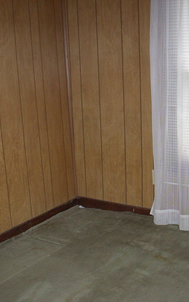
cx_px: 117
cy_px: 151
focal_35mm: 53
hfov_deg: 24.4
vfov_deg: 38.2
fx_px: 437
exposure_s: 1/60
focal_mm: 6.2
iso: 200
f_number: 2.8
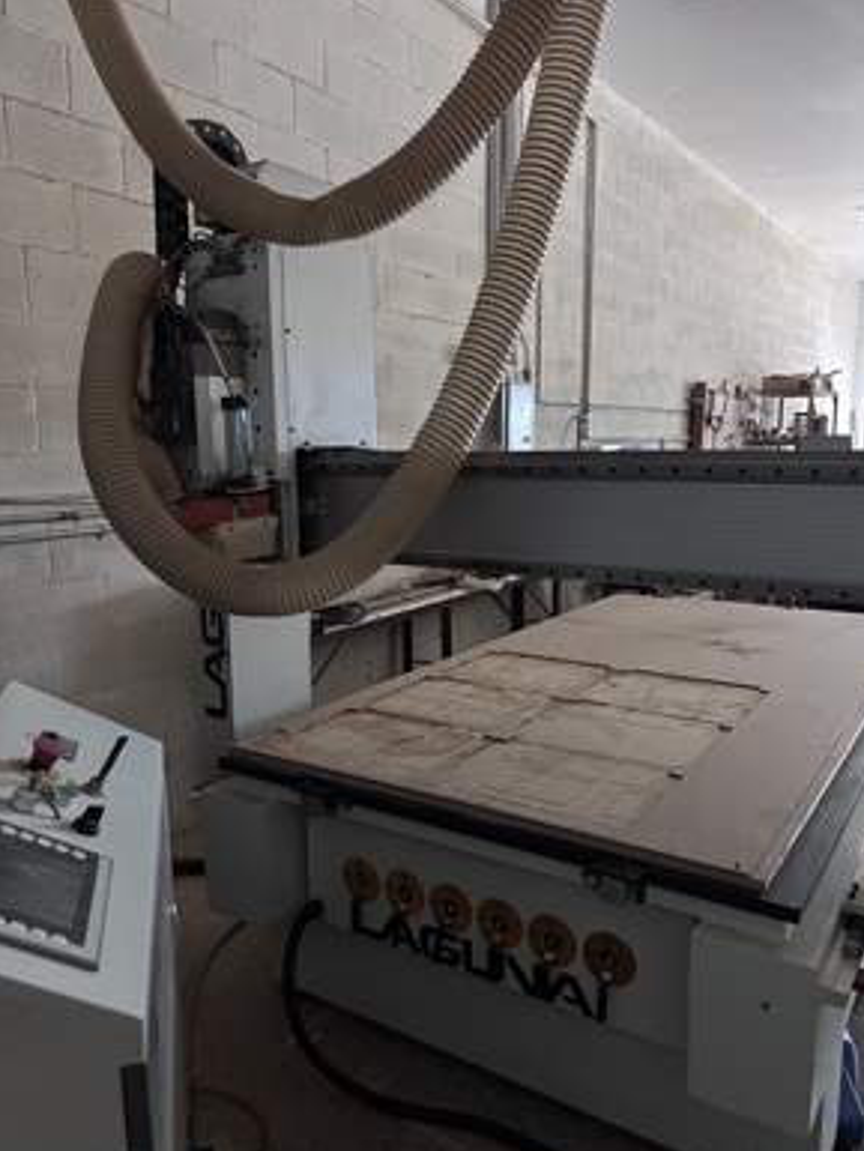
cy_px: 589
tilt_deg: -10.0
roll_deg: -0.2
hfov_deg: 51.4
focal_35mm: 27
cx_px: 442
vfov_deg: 65.3
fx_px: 898
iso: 640
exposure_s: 1/27
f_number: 1.6
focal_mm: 5.96
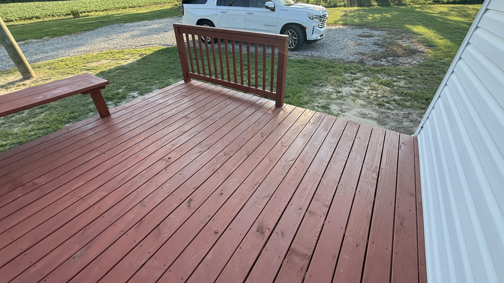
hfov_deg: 99.3
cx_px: 259
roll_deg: -0.3
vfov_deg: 67.0
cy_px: 133
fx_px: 214
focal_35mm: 16
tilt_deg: -33.7
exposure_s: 1/267
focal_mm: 2.22
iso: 50
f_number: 2.2
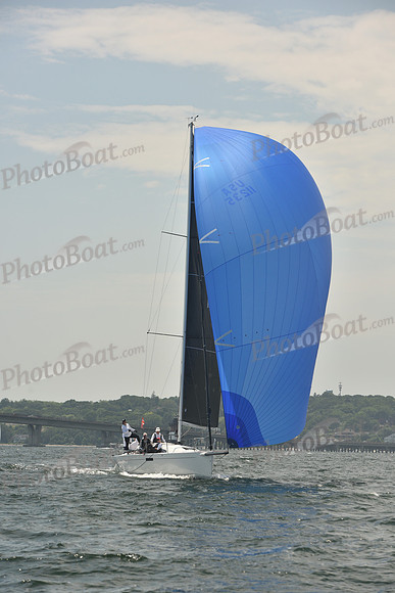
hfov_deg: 11.8
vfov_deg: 17.6
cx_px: 198
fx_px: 1908
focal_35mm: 116
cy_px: 296
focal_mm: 116
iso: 250
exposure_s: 1/640
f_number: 7.1
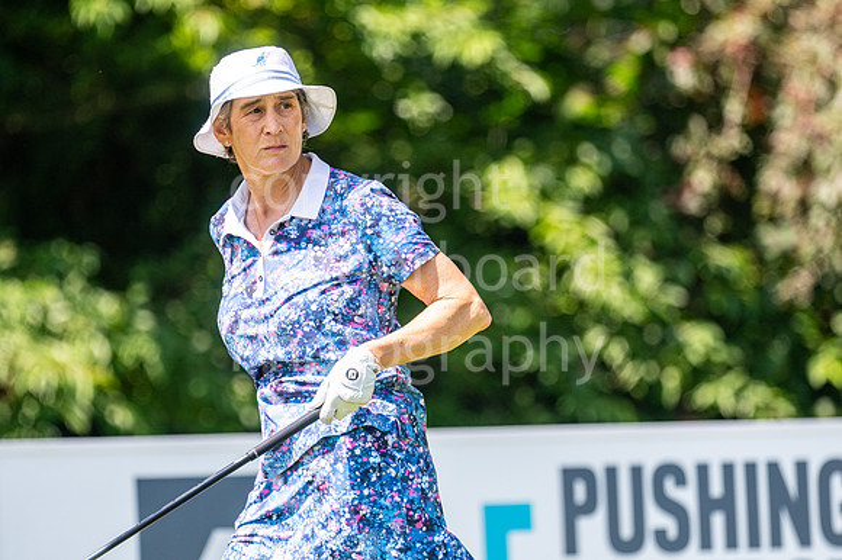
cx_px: 421
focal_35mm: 450
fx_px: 10519
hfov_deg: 4.6
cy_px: 280
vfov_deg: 3.1
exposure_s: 1/1250
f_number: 4.5
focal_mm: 300
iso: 200
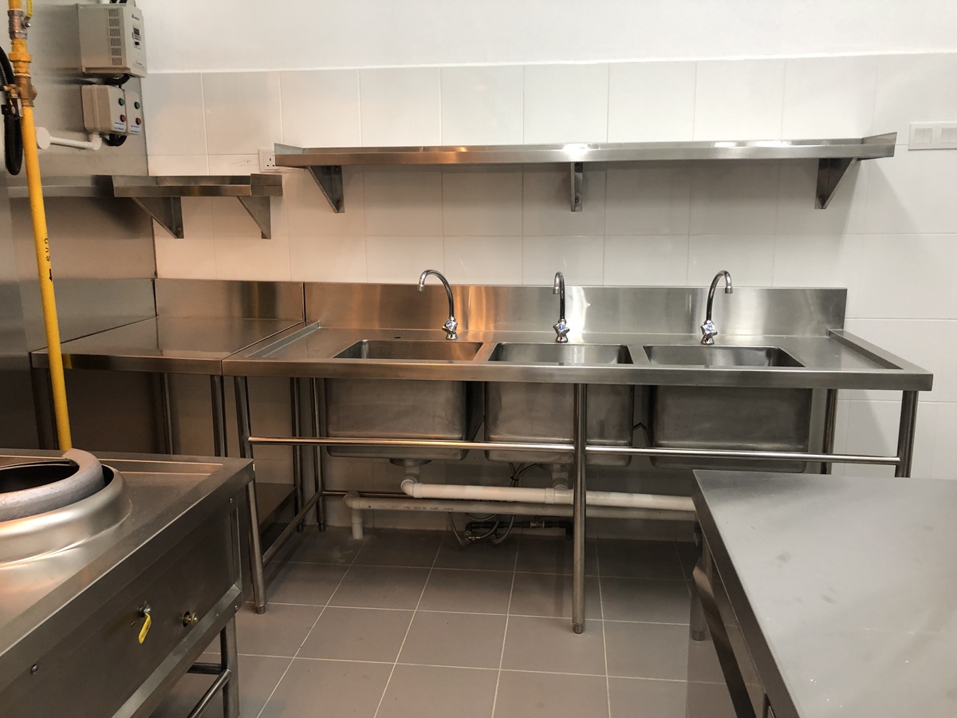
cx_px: 478
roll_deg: +0.3
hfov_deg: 63.4
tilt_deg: -10.6
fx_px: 774
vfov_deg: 49.7
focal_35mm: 28
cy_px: 359
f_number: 1.8
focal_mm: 3.99
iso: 40
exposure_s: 1/17
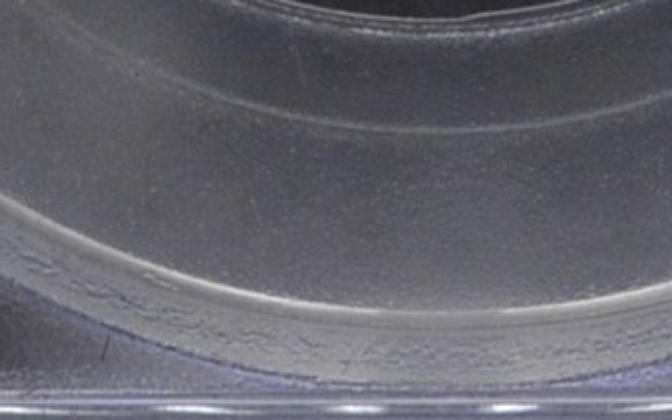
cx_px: 511
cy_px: -867
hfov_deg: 5.3
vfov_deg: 3.3
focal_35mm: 393
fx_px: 7196
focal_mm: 34
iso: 400
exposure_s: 1/250
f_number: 14
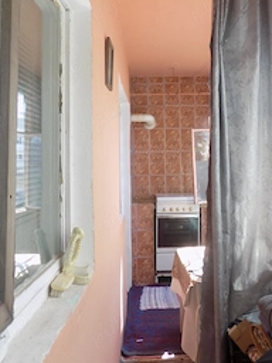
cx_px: 186
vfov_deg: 50.3
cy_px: 118
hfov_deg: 39.1
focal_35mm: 36
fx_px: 377
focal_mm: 4
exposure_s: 1/50
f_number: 3.1
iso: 80
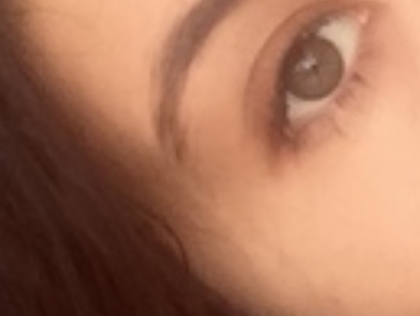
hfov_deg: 11.8
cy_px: 212
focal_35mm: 166
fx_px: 2016
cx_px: 391
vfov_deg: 9.0
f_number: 2.2
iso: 50
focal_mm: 2.65
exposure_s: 1/100
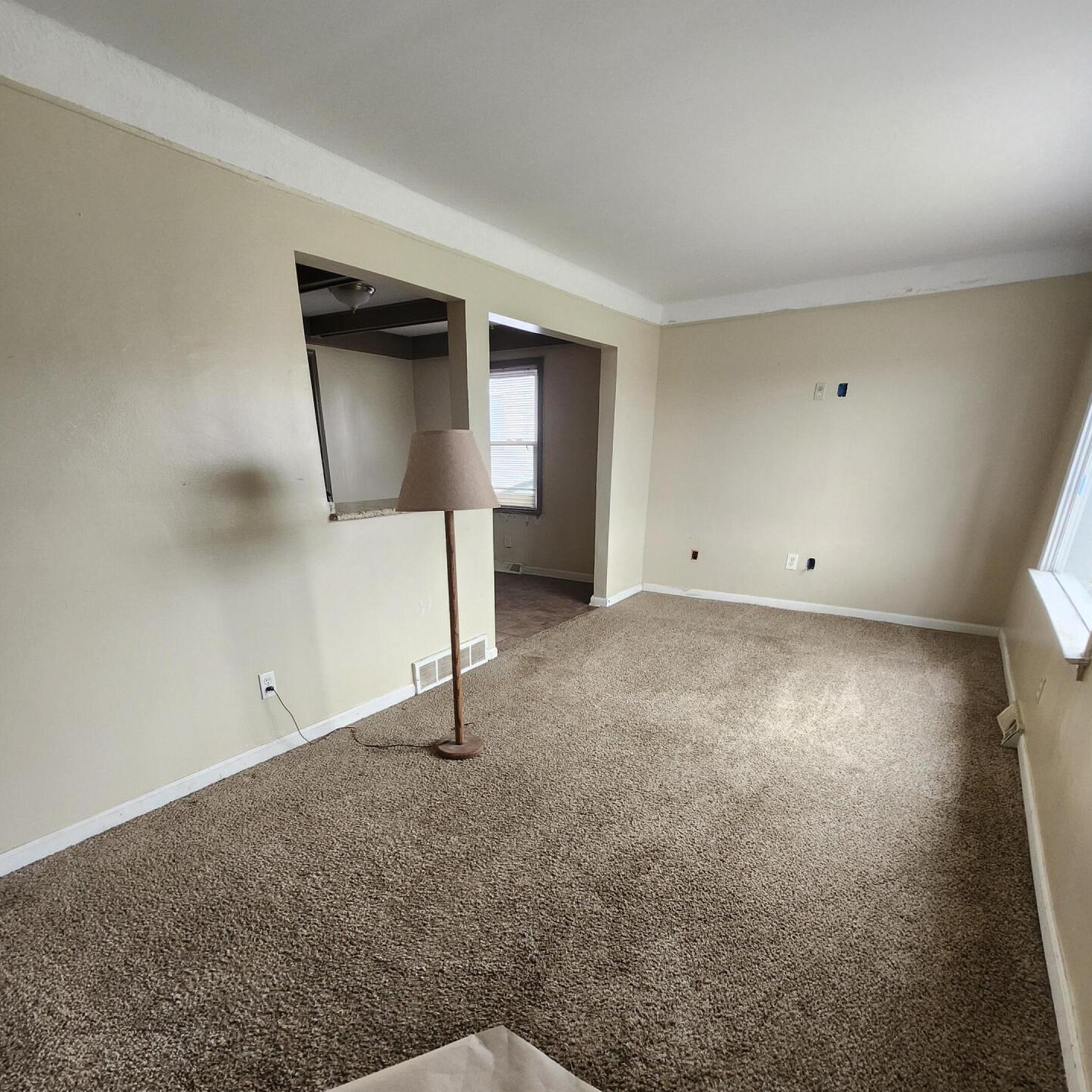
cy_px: 669
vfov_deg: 86.0
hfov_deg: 87.4
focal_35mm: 16
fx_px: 571
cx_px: 526
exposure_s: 1/60
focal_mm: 1.74
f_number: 2.2
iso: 200
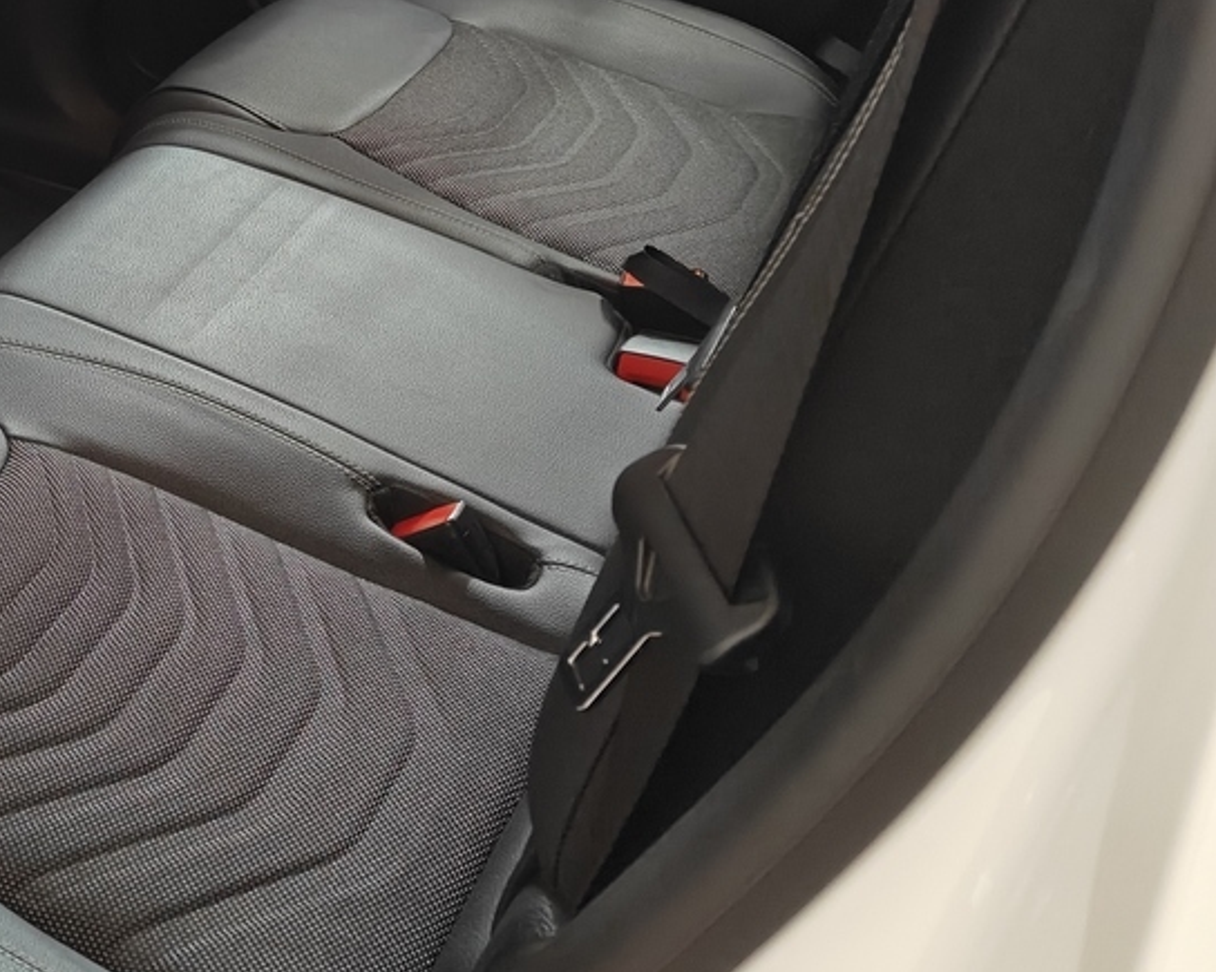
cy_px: 45
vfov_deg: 23.7
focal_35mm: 62
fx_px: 2231
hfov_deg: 26.7
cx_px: -282
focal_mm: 5.59
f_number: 1.8
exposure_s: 1/49
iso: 160
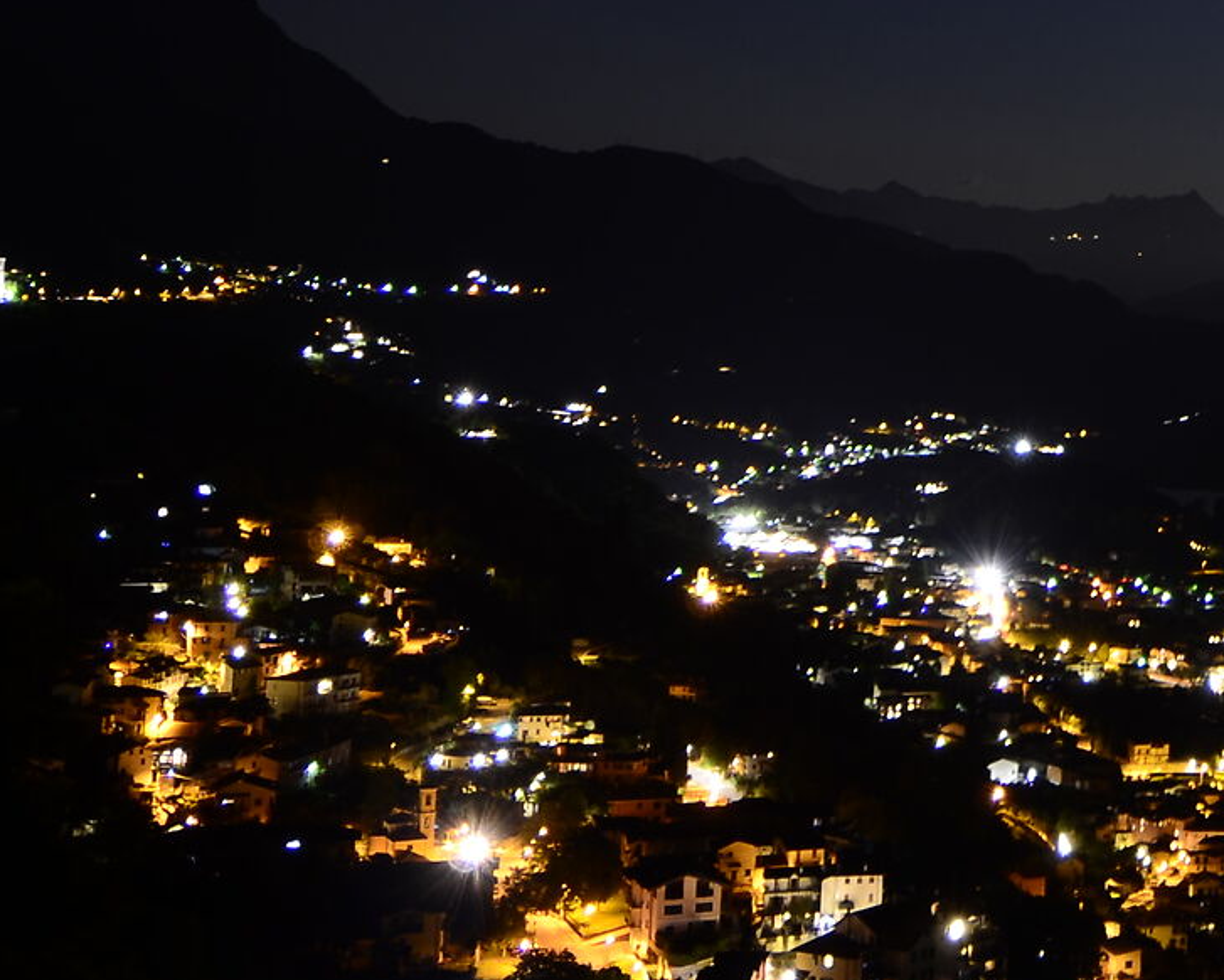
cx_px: 1547
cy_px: 121
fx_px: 2520
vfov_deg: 21.6
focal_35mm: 70
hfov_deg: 24.2
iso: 100
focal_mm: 15
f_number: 4
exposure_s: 30
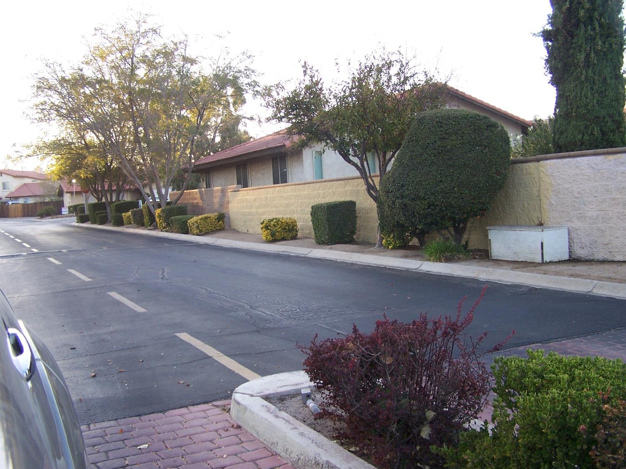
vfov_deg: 37.7
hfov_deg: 49.0
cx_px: 313
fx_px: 687
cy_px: 234
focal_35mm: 38
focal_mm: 6.3
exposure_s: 1/60
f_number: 2.8
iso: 80
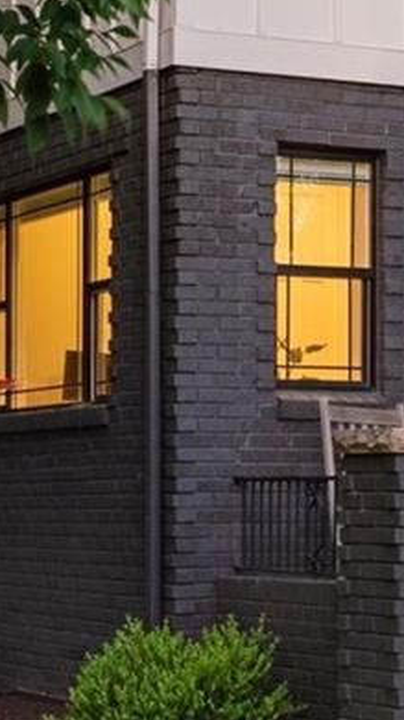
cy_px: -39
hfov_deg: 9.1
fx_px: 2460
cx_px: 671
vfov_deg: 16.2
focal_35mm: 129
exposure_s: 1/2.5
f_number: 9
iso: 400
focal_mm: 30
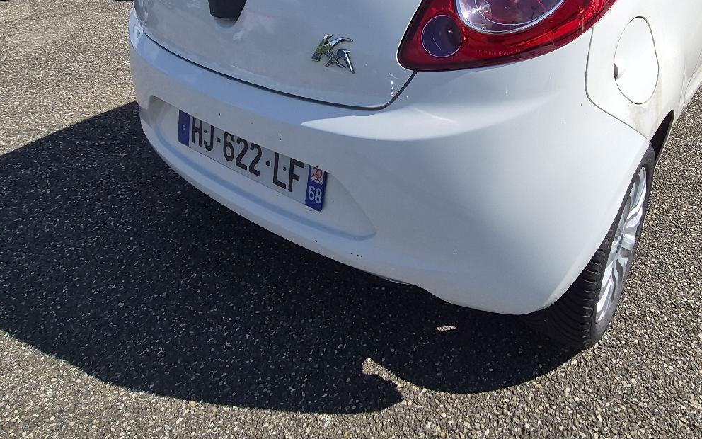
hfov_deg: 70.7
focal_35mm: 25
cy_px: 103
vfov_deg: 47.2
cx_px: 461
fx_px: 478
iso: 40
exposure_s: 1/2500
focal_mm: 1.74
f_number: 2.2
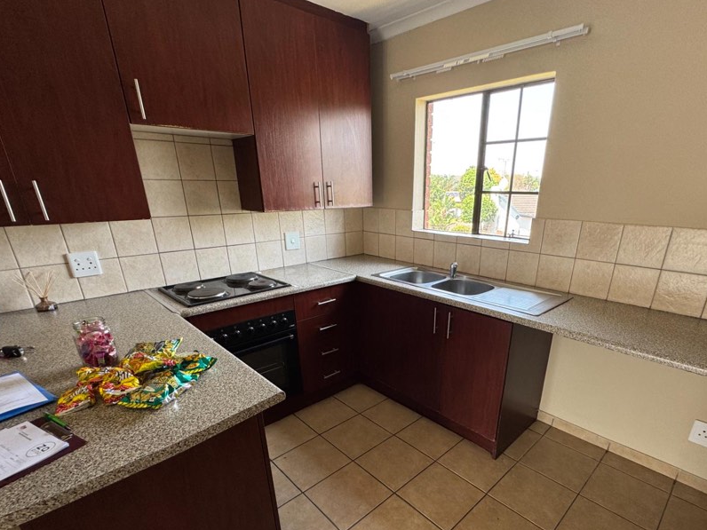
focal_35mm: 18
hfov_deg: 87.5
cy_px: 334
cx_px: 389
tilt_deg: -21.1
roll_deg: +0.2
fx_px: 368
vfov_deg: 70.4
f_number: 2.2
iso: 64
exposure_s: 1/99
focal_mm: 2.22
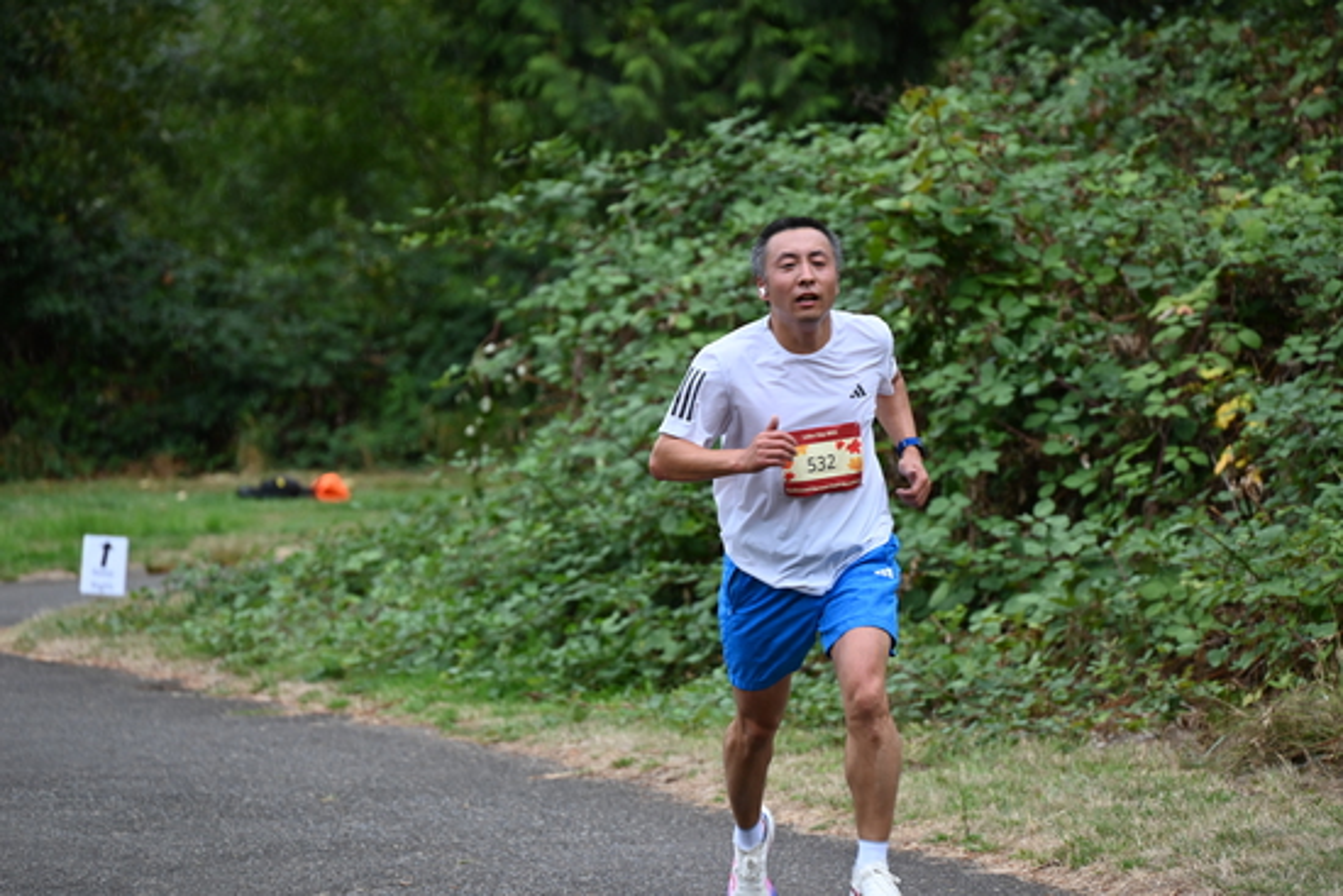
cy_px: 448
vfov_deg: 6.9
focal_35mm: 200
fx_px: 7463
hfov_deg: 10.3
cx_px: 672
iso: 640
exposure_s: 1/250
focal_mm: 200
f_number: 6.3
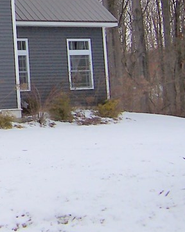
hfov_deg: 14.3
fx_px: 684
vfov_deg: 18.7
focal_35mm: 100
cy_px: 1
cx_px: -104
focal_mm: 5.6
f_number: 3.4
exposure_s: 1/125
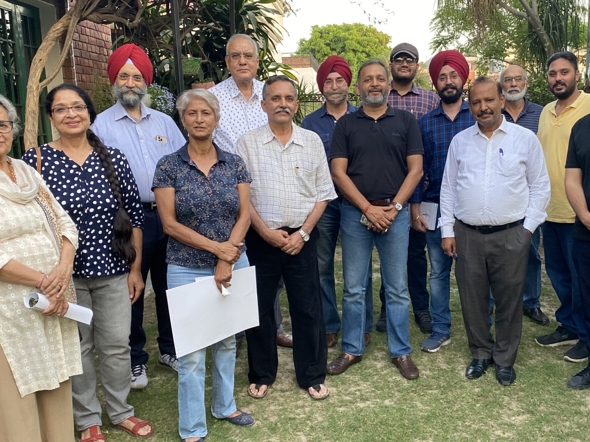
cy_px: 239
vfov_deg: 37.7
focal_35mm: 38
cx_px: 358
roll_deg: +1.1
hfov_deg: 48.6
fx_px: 648
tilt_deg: -11.0
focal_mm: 4.25
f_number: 1.8
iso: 125
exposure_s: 1/121
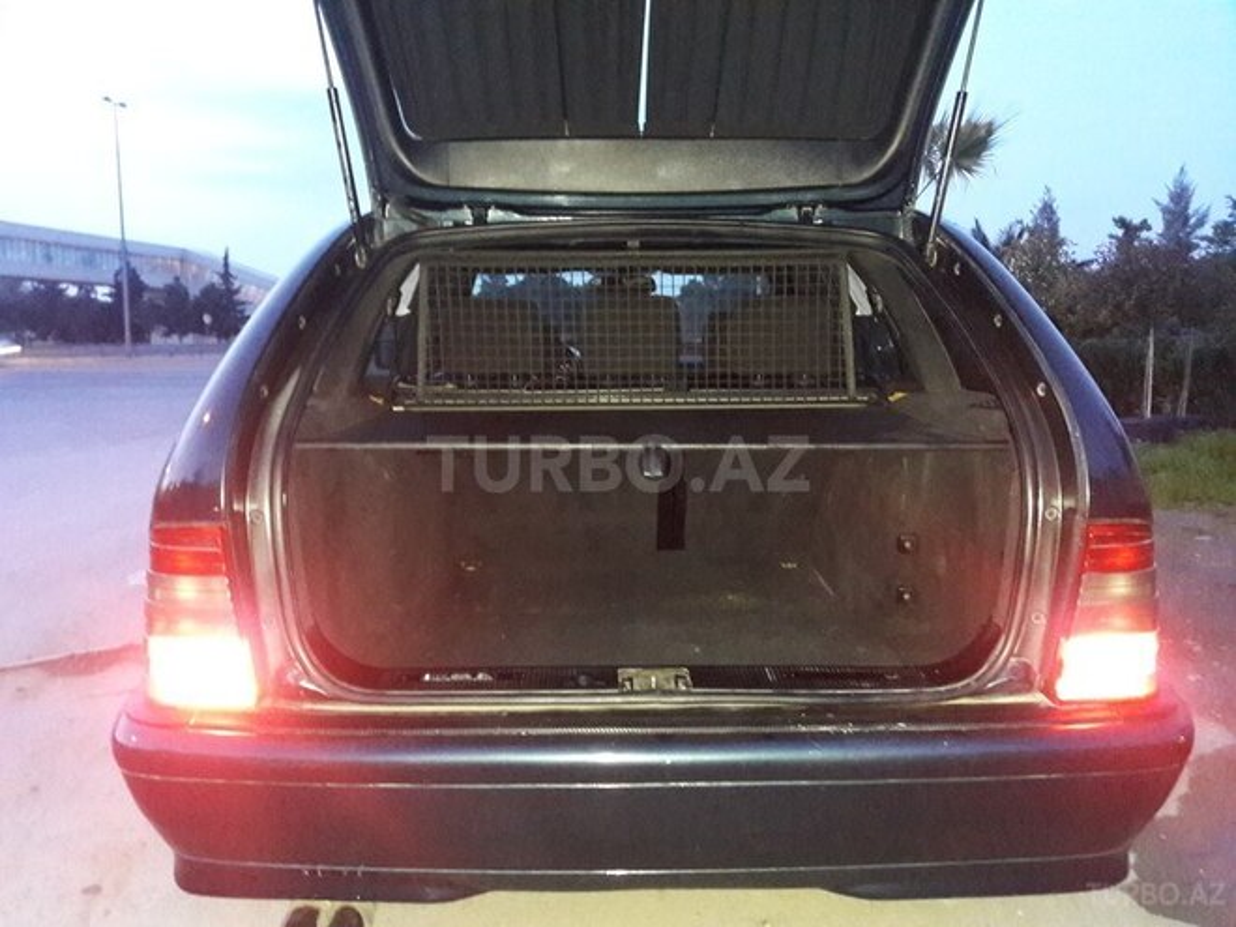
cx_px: 618
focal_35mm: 28
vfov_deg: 49.7
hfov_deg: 63.4
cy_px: 464
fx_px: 1000
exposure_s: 1/17
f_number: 1.9
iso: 800
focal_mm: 3.7
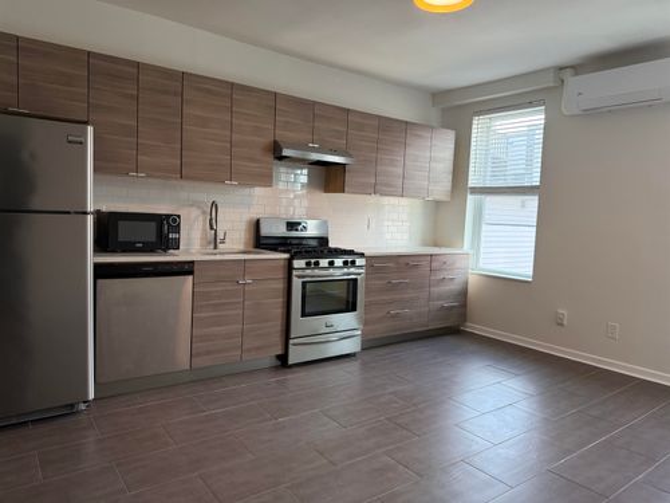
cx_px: 335
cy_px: 252
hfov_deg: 71.6
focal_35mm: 24
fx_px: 465
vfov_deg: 56.8
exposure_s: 1/192
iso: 200
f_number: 1.78
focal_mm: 6.76
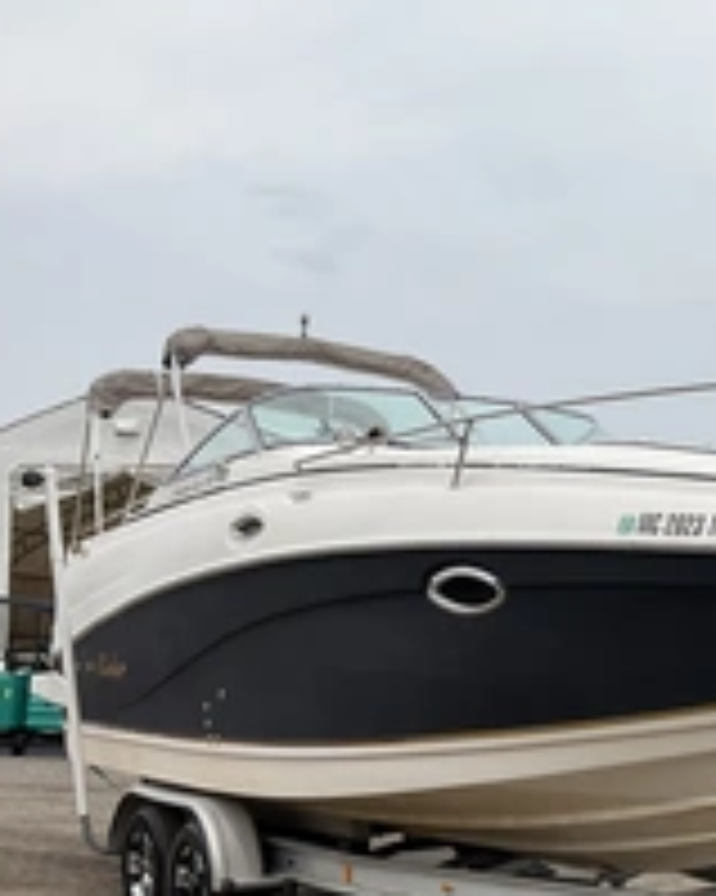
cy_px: 621
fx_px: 1511
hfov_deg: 24.7
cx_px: 802
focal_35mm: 57
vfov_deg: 32.7
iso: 25
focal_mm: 3
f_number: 1.8
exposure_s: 1/2667
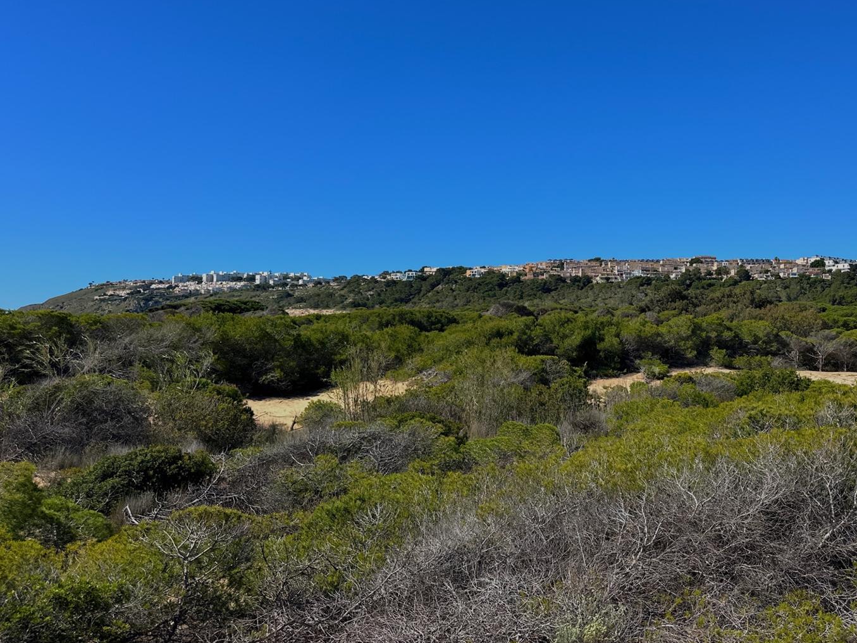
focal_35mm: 34
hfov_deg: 52.5
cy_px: 280
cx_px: 597
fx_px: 842
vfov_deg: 41.7
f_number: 1.78
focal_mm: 6.86
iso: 80
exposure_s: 1/4348
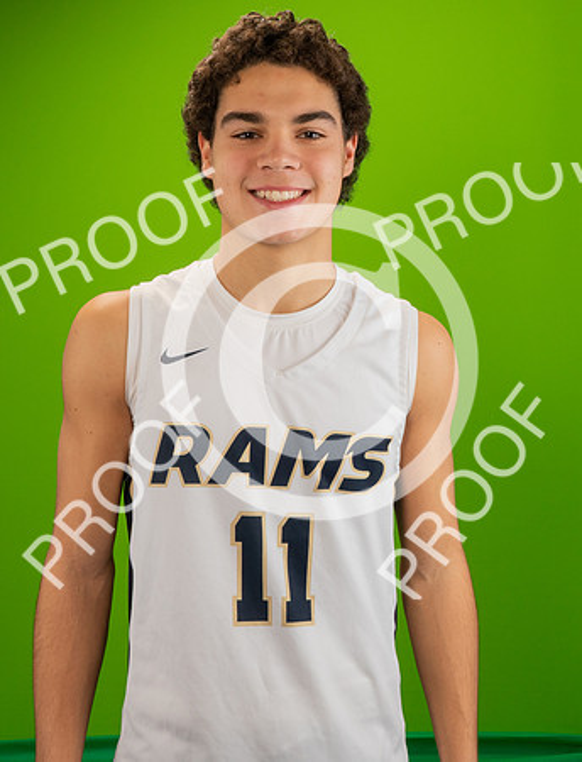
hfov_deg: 21.5
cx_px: 353
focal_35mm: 69
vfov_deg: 27.9
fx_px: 1528
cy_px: 326
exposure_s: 1/60
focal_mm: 42
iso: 800
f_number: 20
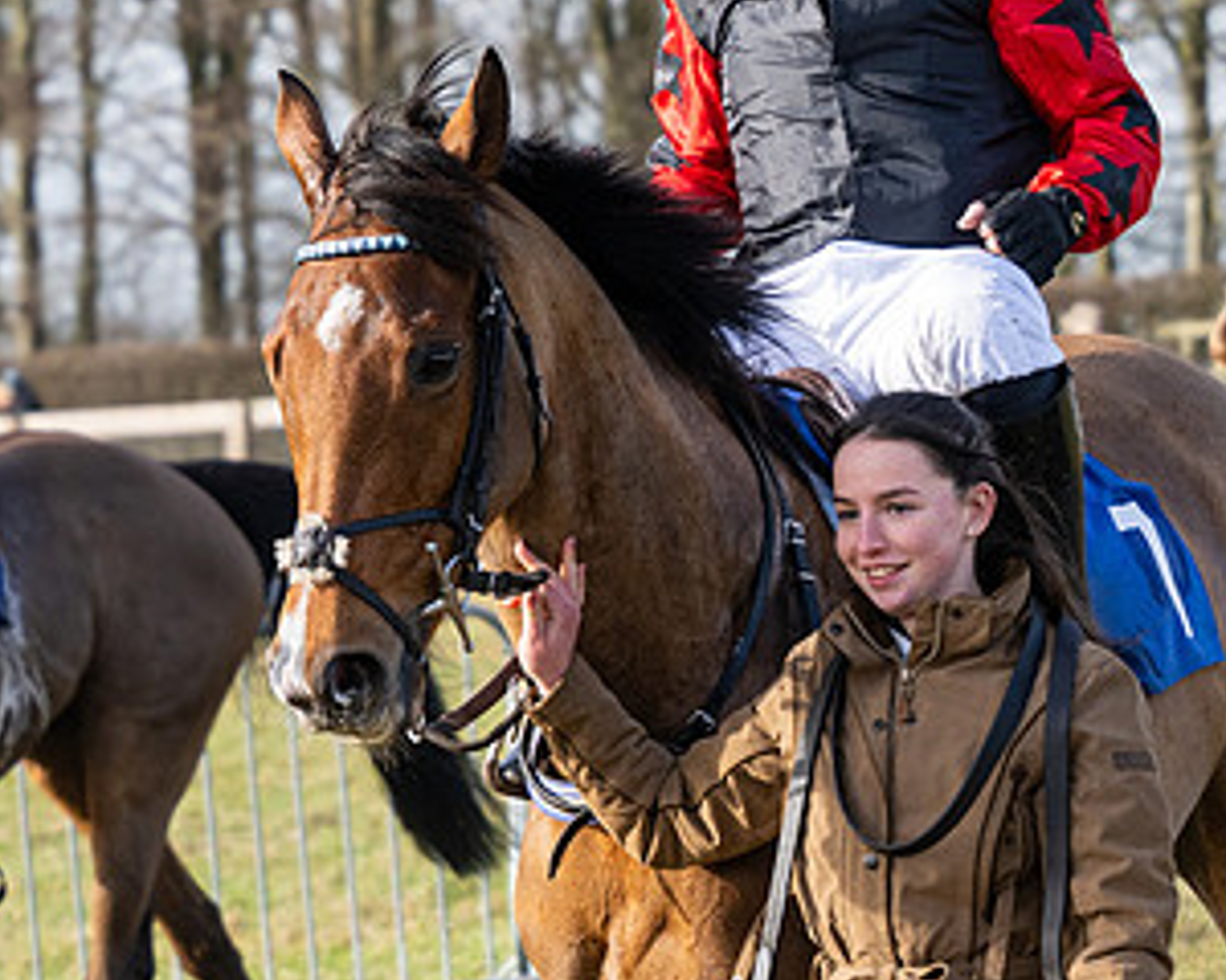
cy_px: 404
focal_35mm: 254
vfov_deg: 6.1
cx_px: 389
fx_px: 9216
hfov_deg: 7.6
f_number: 4
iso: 400
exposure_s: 1/1600
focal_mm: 80
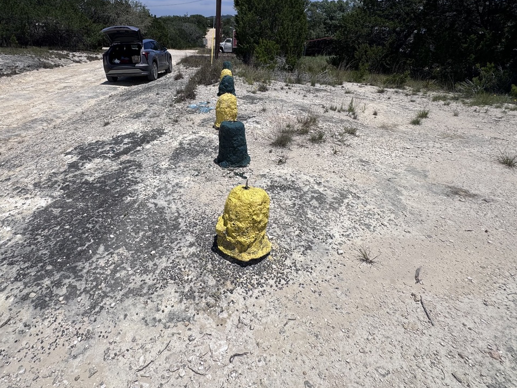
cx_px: 220
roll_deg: -1.6
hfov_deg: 78.5
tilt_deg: -17.4
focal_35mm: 21
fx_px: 314
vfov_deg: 61.8
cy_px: 128
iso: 40
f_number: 2.2
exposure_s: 1/3906
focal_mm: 2.22
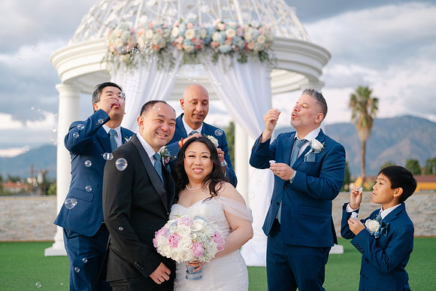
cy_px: 125
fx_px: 691
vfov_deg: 23.7
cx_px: 187
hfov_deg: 34.9
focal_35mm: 57
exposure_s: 1/125
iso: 400
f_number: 1.8
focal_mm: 50
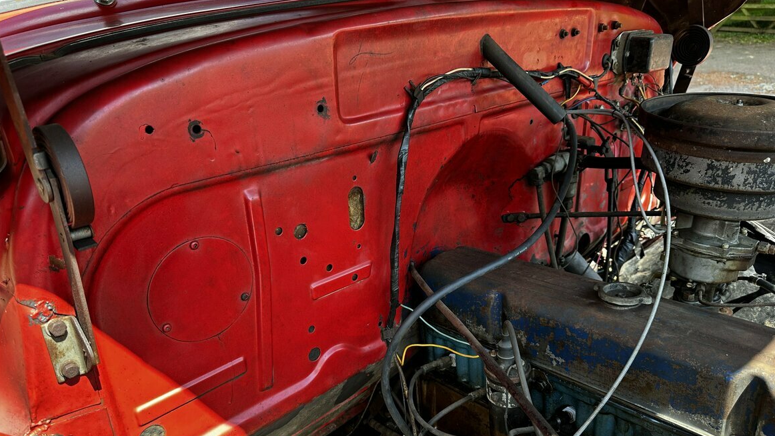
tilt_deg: -23.2
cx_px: 385
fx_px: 555
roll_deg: +9.4
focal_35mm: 27
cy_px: 255
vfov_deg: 42.8
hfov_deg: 69.9
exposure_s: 1/176
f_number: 1.78
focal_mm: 6.86
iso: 64
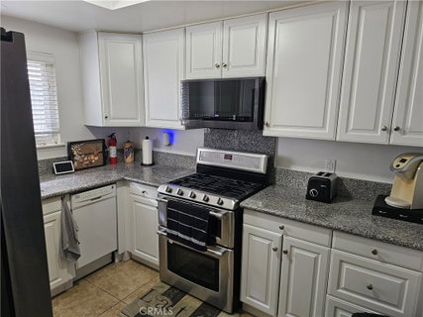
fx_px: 281
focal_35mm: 23
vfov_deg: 58.9
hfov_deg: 73.9
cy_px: 158
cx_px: 212
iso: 500
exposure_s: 1/120
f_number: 1.7
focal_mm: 6.3
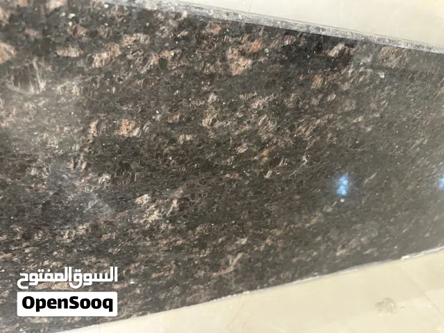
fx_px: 308
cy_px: 166
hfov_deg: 71.6
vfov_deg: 56.8
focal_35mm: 24
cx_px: 222
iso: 800
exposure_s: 1/33
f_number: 1.78
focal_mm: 6.86
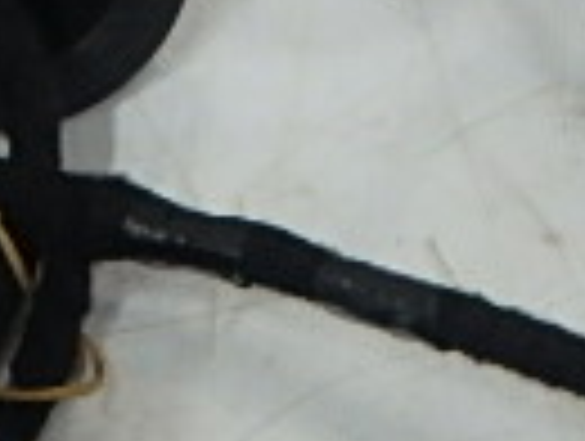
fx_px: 1744
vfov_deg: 14.1
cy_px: 477
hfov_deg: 19.0
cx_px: 252
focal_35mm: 103
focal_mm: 3.7
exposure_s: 1/30
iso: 400
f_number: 3.5
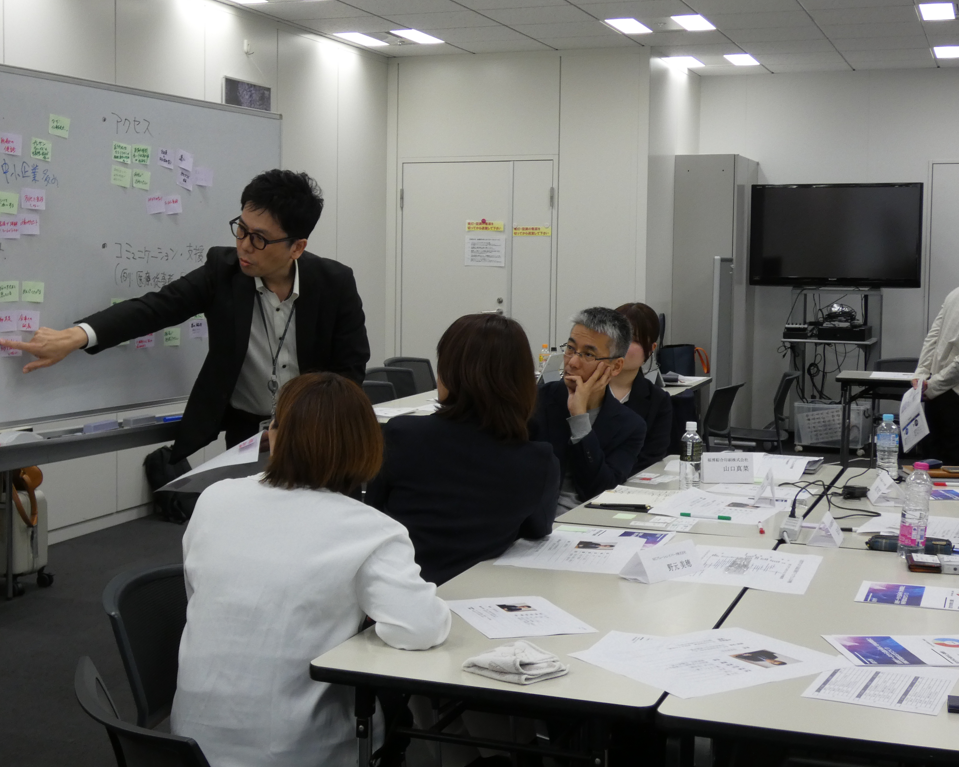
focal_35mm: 51
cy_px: 353
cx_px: 365
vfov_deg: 29.7
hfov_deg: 36.5
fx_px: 1447
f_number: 3.6
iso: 200
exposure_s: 1/80
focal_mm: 7.3
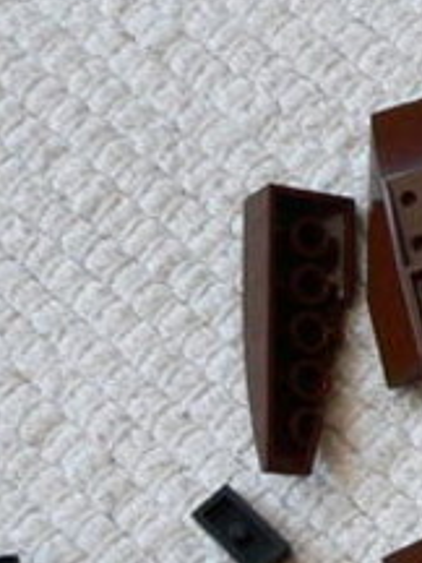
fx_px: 2438
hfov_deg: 9.0
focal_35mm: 150
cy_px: 650
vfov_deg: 12.9
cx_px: 1003
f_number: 2.8
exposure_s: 1/30
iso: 200
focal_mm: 6
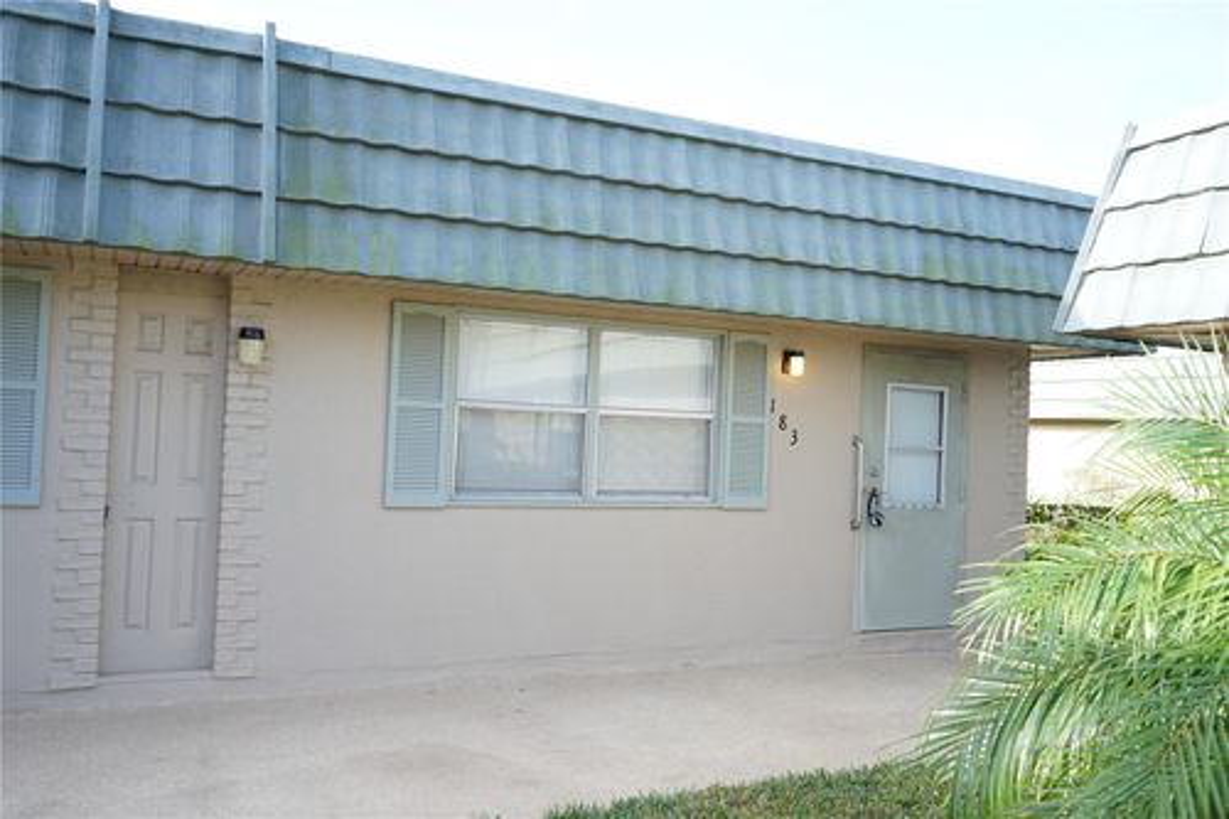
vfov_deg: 44.9
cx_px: 614
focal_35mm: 29
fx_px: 990
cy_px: 410
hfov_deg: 63.7
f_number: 5.6
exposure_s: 1/60
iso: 100
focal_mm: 29
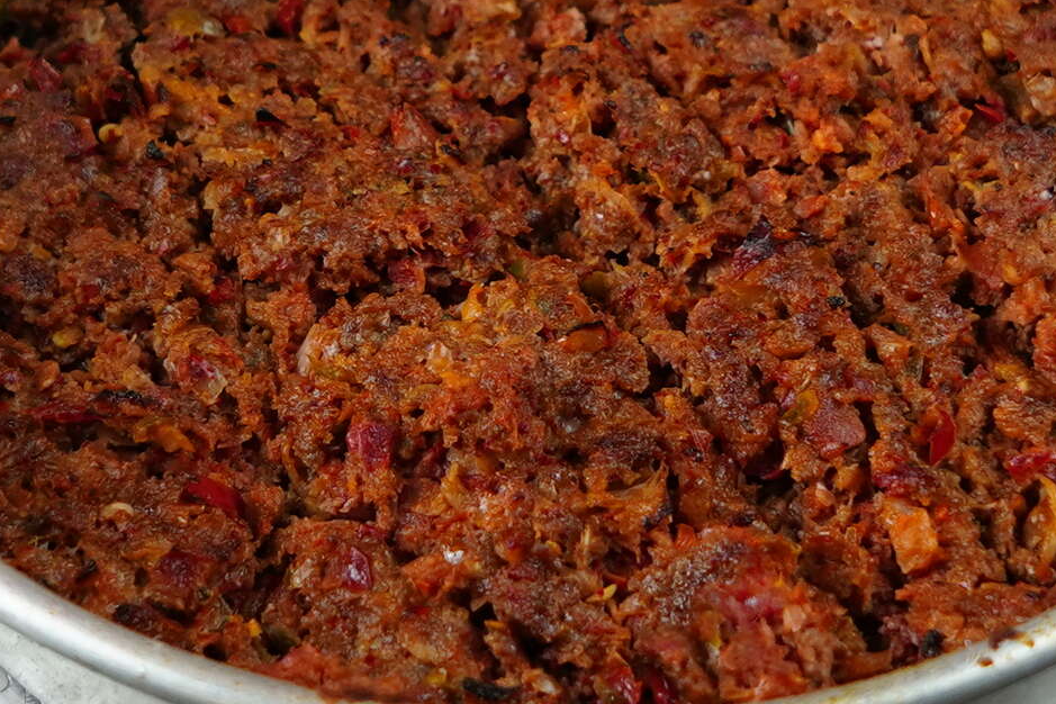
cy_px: 200
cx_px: 598
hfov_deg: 17.8
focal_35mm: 115
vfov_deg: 11.9
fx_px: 3373
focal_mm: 24
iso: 640
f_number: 4
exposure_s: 1/125
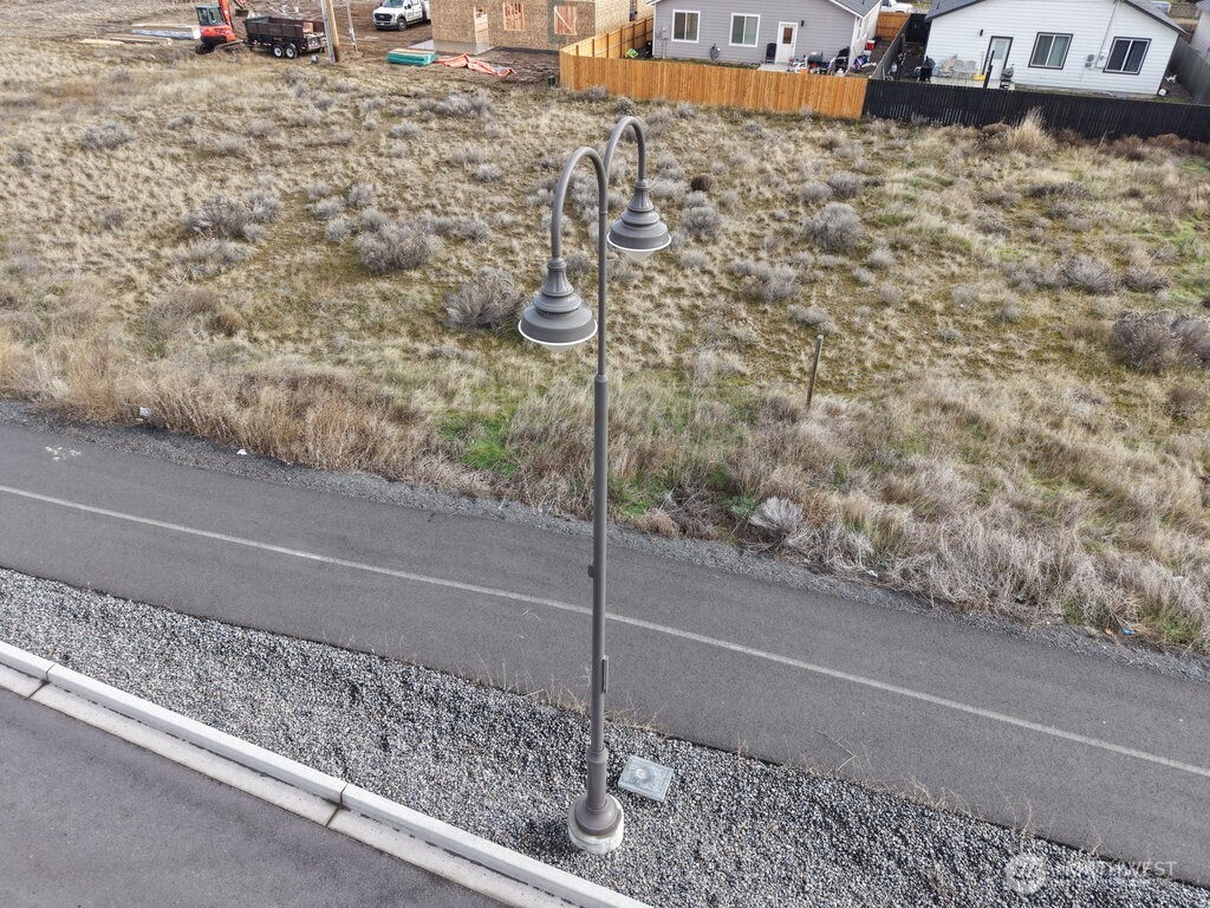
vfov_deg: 56.8
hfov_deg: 71.6
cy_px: 454
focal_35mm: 24
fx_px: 839
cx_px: 605
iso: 130
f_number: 1.8
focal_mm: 8.67
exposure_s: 1/800
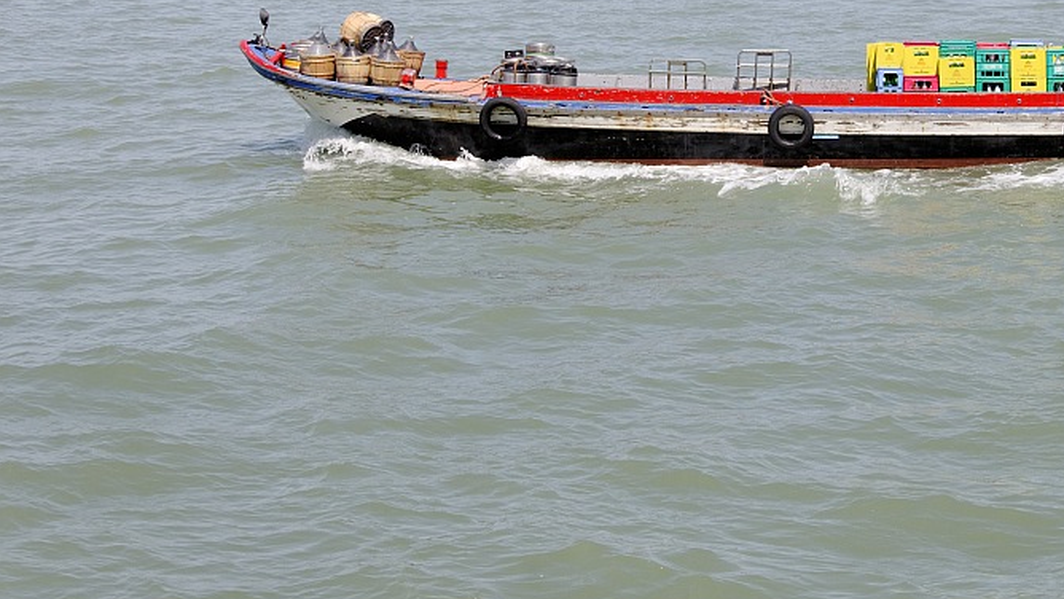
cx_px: 795
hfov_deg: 22.5
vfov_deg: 12.8
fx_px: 2652
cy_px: 81
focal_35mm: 94
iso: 200
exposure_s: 1/320
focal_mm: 40
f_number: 10
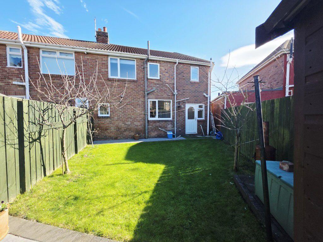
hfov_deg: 106.2
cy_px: 121
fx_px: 121
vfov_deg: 89.9
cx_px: 162
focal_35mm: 13
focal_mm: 2.2
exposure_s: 1/1016
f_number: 1.9
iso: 40
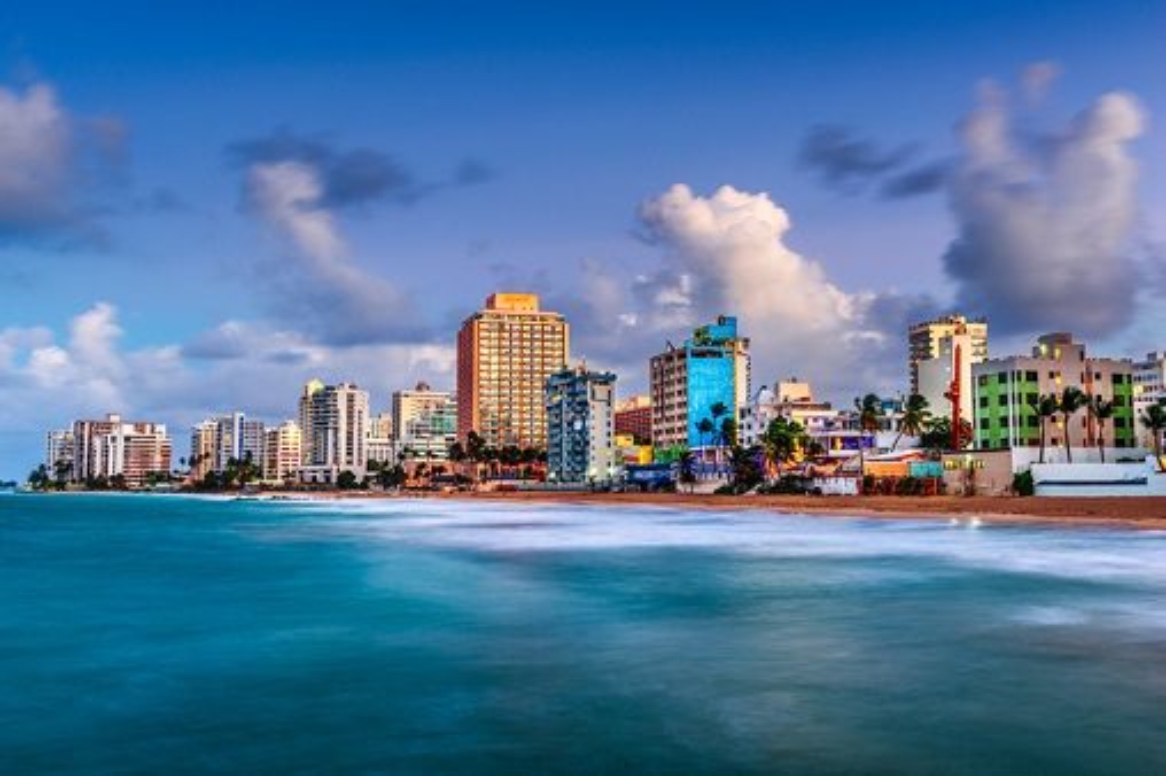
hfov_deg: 54.5
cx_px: 583
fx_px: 1133
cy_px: 388
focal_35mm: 35
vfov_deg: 37.8
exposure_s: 8
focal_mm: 35
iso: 64
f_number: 16
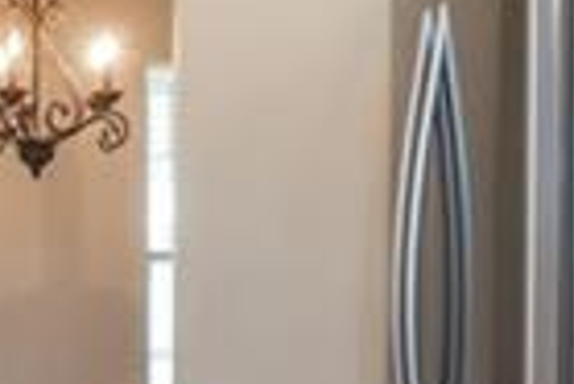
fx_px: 1995
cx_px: -107
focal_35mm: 125
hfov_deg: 15.8
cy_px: 268
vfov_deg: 11.0
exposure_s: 1/13
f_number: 10
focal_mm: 17
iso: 800
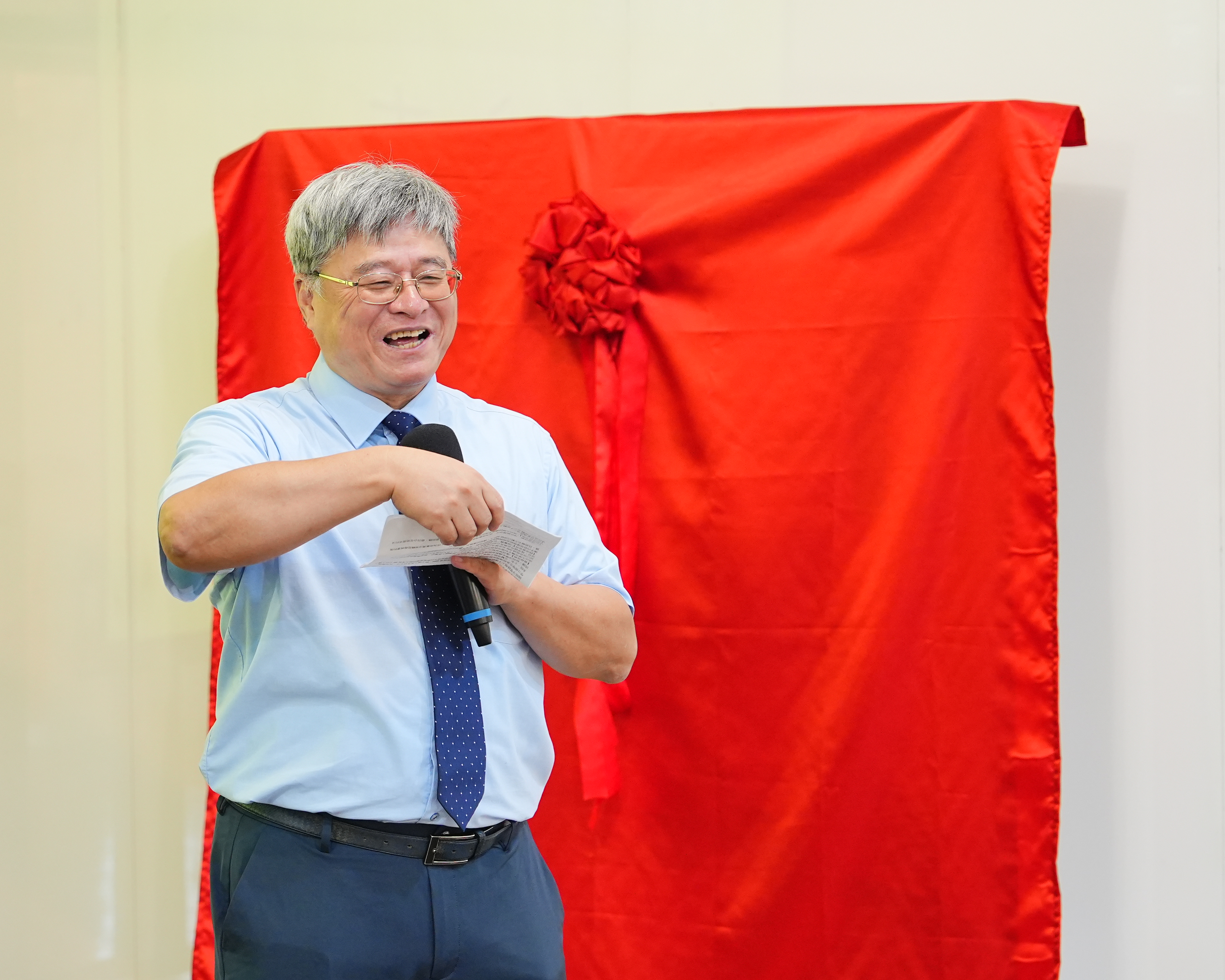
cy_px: 491
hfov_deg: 16.1
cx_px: 490
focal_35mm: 119
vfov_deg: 13.0
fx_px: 4314
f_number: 2.8
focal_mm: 70
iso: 1600
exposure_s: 1/160
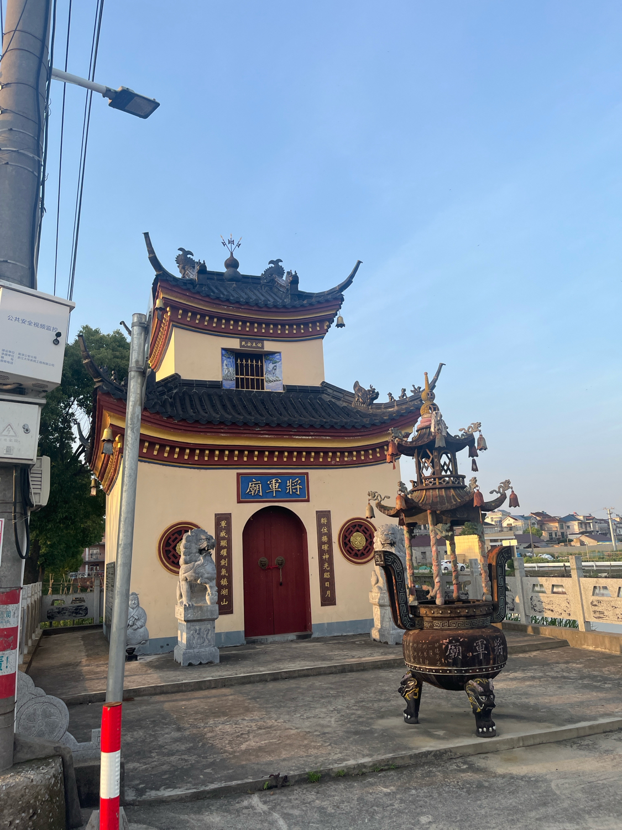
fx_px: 623
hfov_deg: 53.1
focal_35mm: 26
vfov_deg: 67.3
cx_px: 311
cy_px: 415
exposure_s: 1/1238
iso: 50
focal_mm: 5.1
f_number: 1.6
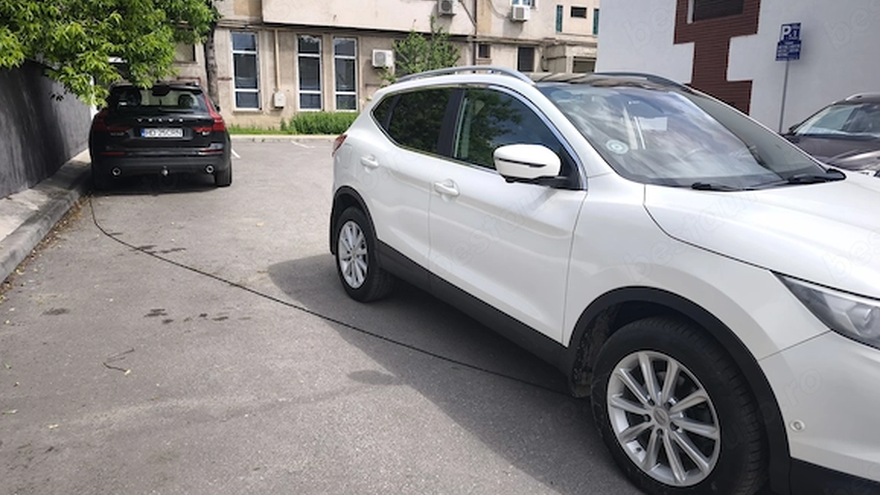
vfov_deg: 44.3
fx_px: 607
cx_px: 443
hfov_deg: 71.9
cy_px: 227
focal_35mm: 26
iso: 50
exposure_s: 1/951
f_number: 1.6
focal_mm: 6.57
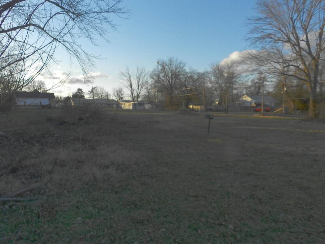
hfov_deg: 76.4
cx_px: 162
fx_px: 207
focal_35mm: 22
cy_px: 122
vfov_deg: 61.1
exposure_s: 1/250
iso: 160
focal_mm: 4
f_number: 3.4
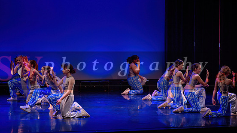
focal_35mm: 95
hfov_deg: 22.4
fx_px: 597
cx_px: 103
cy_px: 58
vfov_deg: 12.7
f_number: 2.8
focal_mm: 75
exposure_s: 1/200
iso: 1600
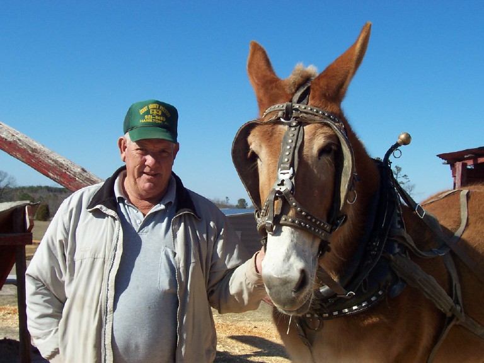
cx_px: 242
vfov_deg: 31.5
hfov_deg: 41.2
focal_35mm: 46
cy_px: 182
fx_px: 643
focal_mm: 7
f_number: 5.6
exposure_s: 1/750
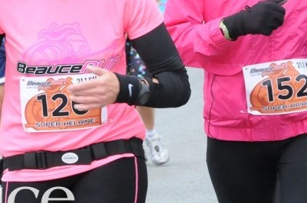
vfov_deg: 3.4
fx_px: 3425
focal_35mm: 402
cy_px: 28
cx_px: -24
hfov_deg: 5.1
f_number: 13
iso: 2500
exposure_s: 1/400
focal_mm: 105
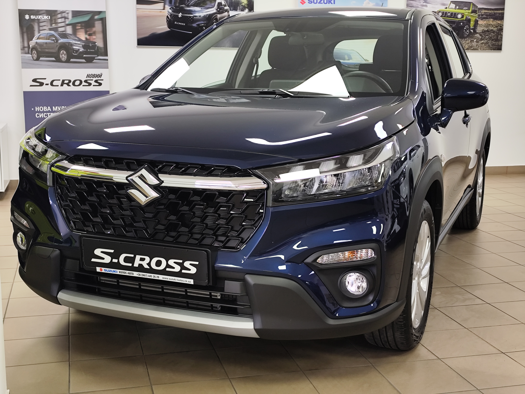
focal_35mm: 46
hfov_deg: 41.2
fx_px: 698
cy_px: 197
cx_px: 262
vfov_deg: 31.5
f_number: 1.65
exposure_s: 1/25
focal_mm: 6.19
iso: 125
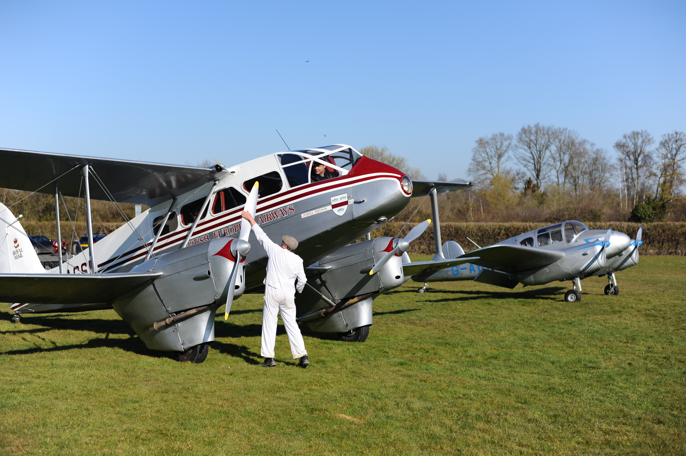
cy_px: 228
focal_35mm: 50
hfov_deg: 39.6
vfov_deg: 27.0
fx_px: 952
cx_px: 343
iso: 200
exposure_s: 1/6400
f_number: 2.8
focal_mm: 50
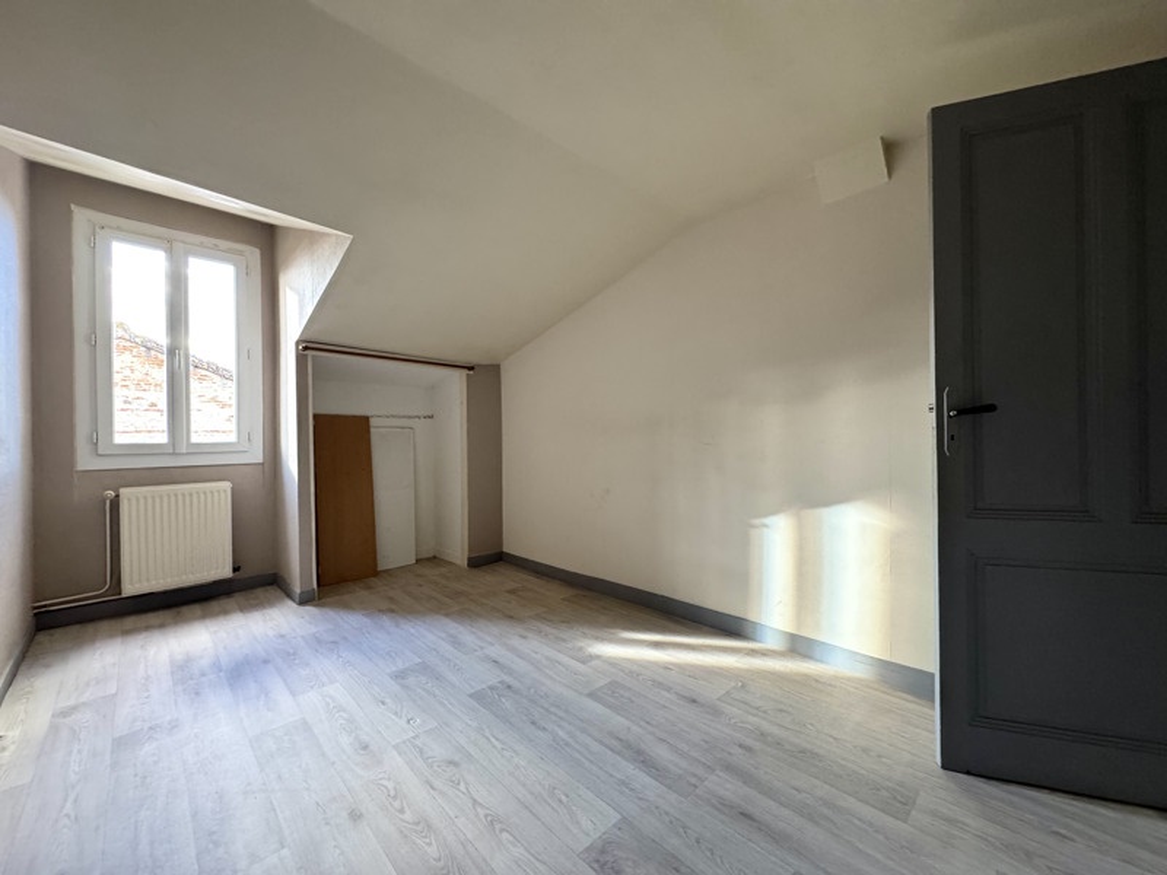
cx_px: 584
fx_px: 472
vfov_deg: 85.7
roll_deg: +0.7
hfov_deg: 102.1
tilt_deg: -0.7
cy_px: 438
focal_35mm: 14
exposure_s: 1/80
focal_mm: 2.22
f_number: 2.2
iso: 320
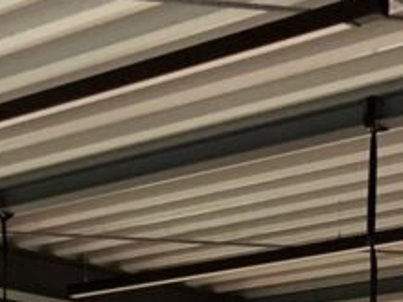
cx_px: 311
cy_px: 812
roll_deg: -0.9
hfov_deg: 15.0
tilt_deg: -6.1
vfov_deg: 9.5
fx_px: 1524
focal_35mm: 131
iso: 80
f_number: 1.8
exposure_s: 1/65
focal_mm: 3.99
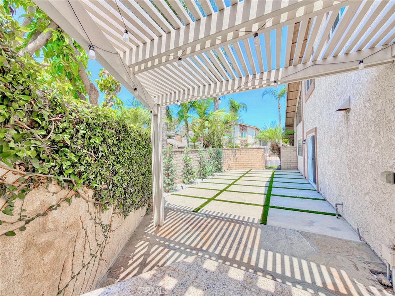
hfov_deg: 102.1
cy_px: 148
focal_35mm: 14
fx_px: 160
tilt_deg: +0.9
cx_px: 198
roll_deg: +1.9
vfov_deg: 85.7
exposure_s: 1/770
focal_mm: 2.22
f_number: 2.2
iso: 32
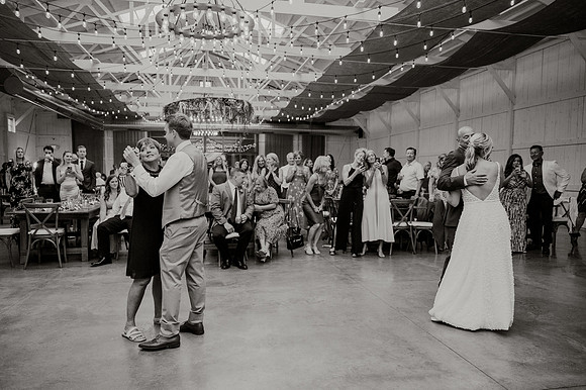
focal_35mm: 25
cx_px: 285
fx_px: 402
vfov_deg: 51.8
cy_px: 201
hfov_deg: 72.2
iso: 640
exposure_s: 1/200
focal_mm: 24
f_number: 2.8
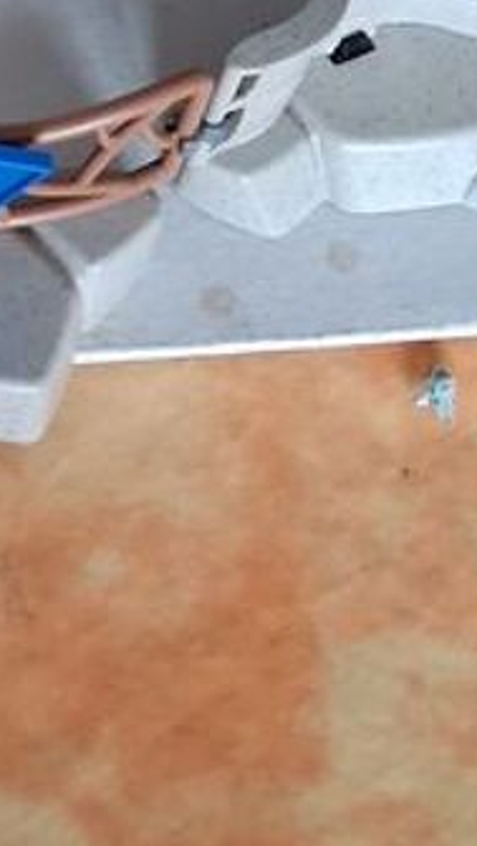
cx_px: -326
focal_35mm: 117
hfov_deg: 9.9
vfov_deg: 15.9
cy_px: -623
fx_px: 2625
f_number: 1.8
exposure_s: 1/60
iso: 640
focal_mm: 4
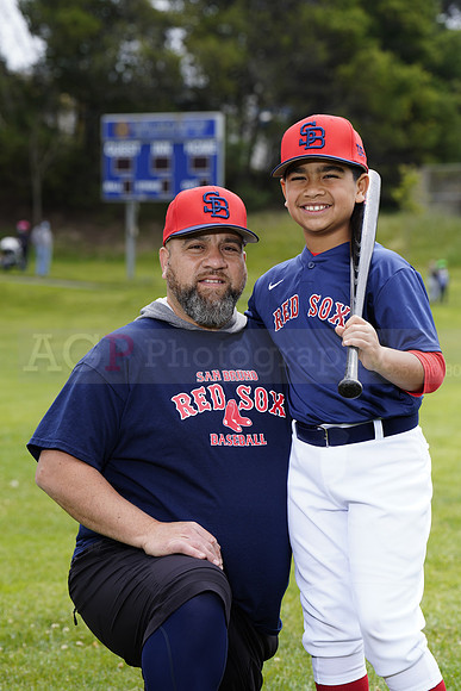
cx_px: 230
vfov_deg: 16.1
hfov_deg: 10.8
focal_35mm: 127
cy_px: 346
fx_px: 2438
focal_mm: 127
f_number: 6.3
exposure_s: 1/250
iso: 100
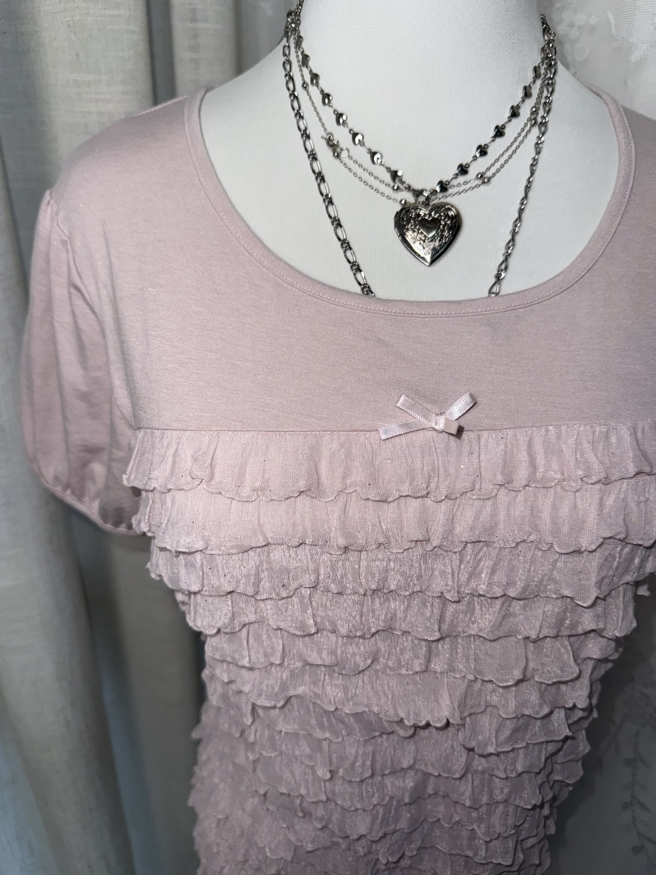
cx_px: 328
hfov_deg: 56.8
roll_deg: -2.0
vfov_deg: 71.6
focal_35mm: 24
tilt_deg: -24.9
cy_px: 438
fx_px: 607
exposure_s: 1/484
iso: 50
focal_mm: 6.76
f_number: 1.78
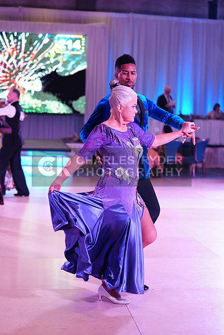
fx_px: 653
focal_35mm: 70
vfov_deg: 28.8
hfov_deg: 19.5
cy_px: 168
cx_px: 112
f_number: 2.8
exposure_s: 1/500
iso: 2500
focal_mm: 70
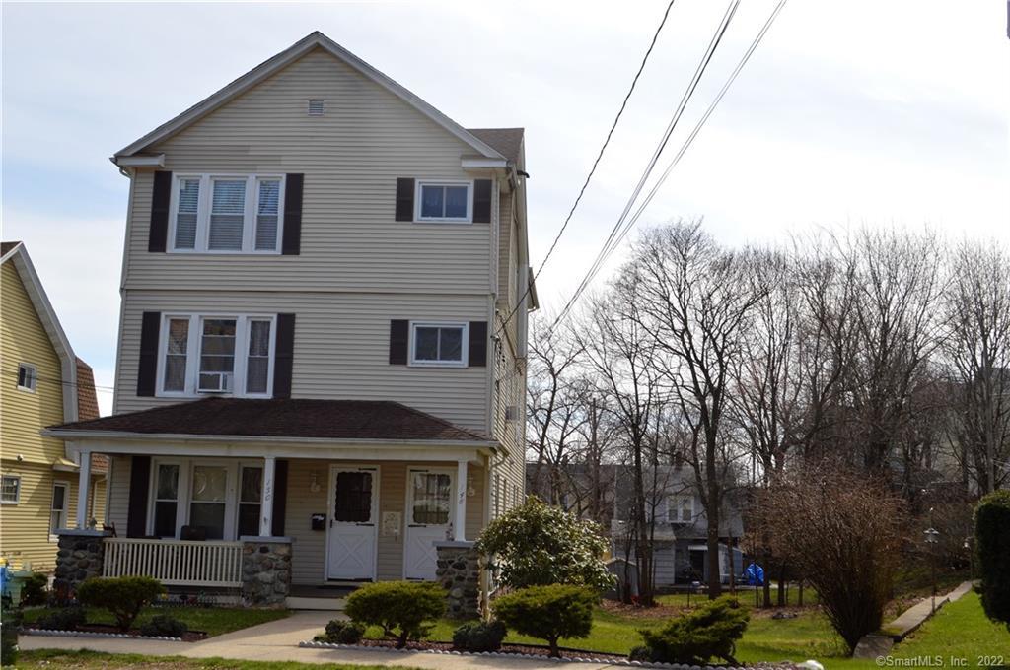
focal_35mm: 39
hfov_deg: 49.6
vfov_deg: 34.1
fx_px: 1093
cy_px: 335
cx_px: 505
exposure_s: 1/200
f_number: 8
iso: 100
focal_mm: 26
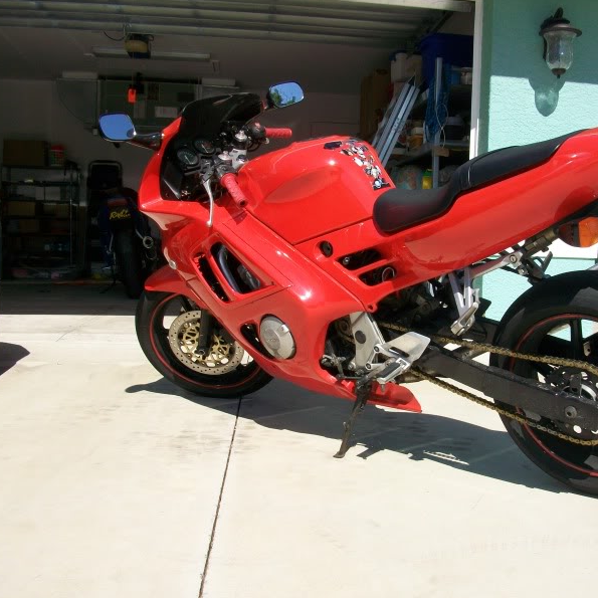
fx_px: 743
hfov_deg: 43.4
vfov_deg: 43.9
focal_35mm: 38
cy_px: 297
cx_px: 389
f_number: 5.5
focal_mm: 5.7
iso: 64
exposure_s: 1/320
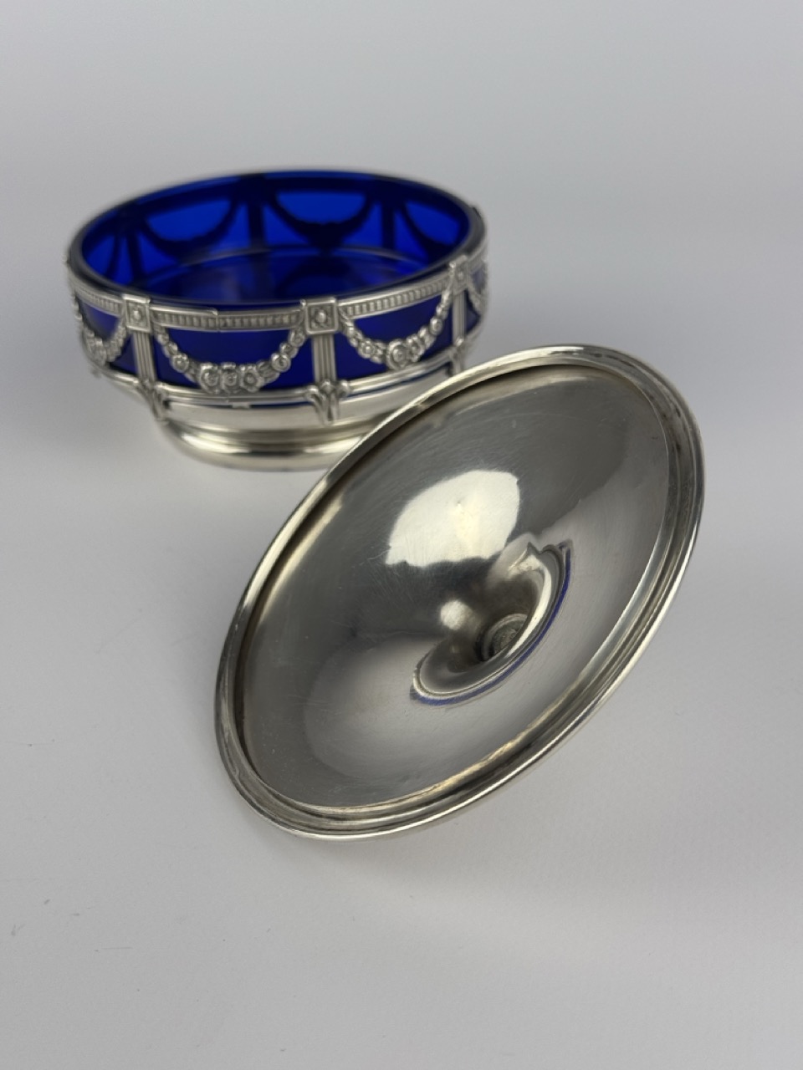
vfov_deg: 39.7
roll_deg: +3.1
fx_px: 1485
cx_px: 402
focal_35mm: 48
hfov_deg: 30.3
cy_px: 535
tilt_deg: -29.9
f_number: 1.78
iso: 64
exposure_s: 1/700
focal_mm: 6.76
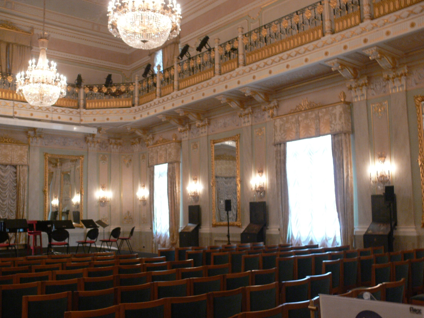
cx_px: 212
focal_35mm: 38
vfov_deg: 37.7
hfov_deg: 49.0
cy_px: 159
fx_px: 465
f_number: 2.8
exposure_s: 1/15
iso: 200
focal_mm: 7.9
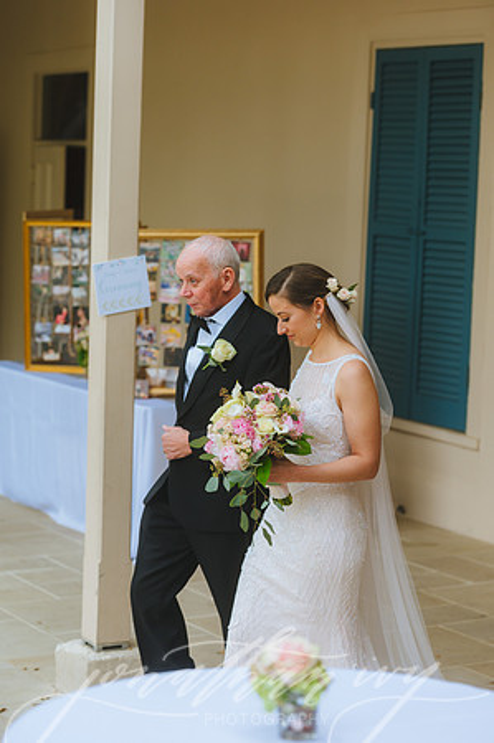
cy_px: 372
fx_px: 1960
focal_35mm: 95
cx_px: 247
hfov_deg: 14.4
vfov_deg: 21.5
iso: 400
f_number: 2.8
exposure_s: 1/320
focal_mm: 95
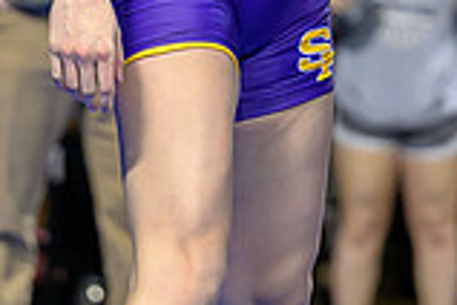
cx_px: 243
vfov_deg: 2.7
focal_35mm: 513
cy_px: -303
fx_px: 6512
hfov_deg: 4.0
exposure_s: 1/800
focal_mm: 110
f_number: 2.8
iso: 3200
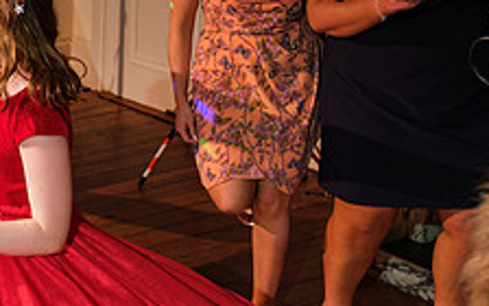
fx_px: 1000
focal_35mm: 75
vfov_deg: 17.3
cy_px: 77
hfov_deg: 24.6
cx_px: -113
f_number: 2.8
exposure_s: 1/200
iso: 500
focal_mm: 16
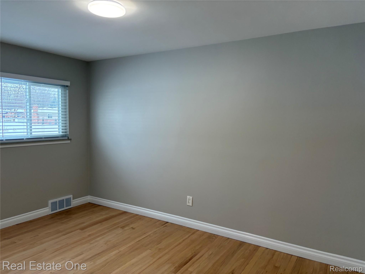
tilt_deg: -4.4
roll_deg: -1.3
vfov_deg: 53.1
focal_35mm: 26
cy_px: 137
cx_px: 182
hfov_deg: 67.3
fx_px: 274
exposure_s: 1/120
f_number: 1.6
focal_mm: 5.96
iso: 160
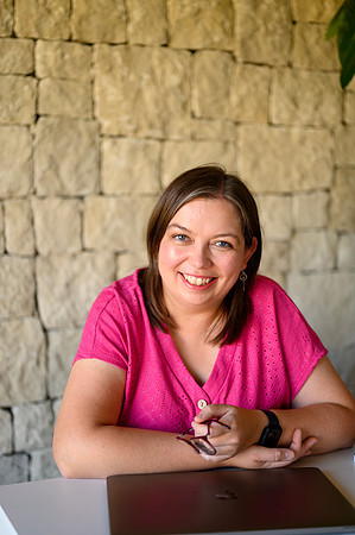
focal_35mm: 50
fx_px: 741
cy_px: 268
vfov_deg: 39.6
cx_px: 178
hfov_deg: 26.9
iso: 100
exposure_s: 1/125
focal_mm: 50
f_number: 1.8
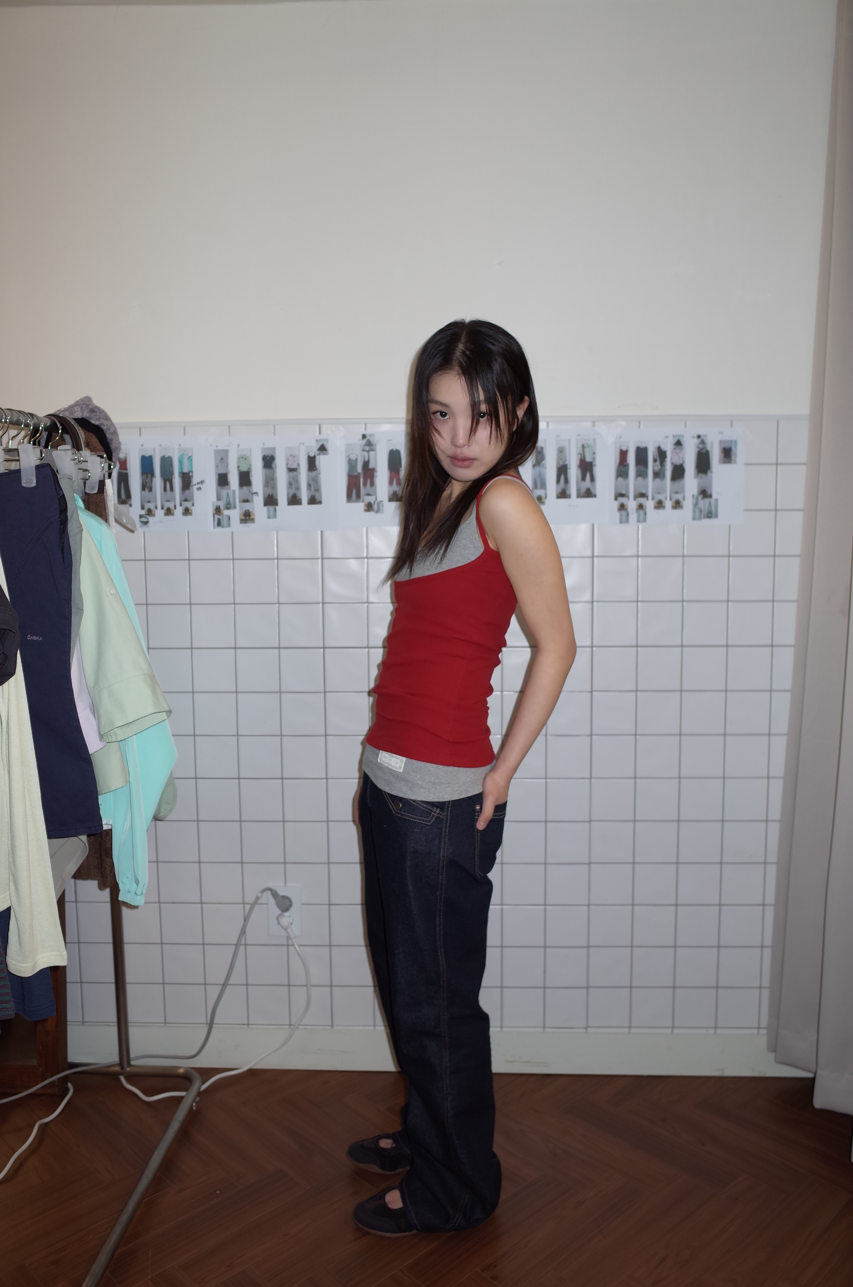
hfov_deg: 46.2
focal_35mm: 28
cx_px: 426
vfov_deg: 65.6
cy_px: 644
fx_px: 1000
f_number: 2.8
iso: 100
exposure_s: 1/30
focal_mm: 18.3
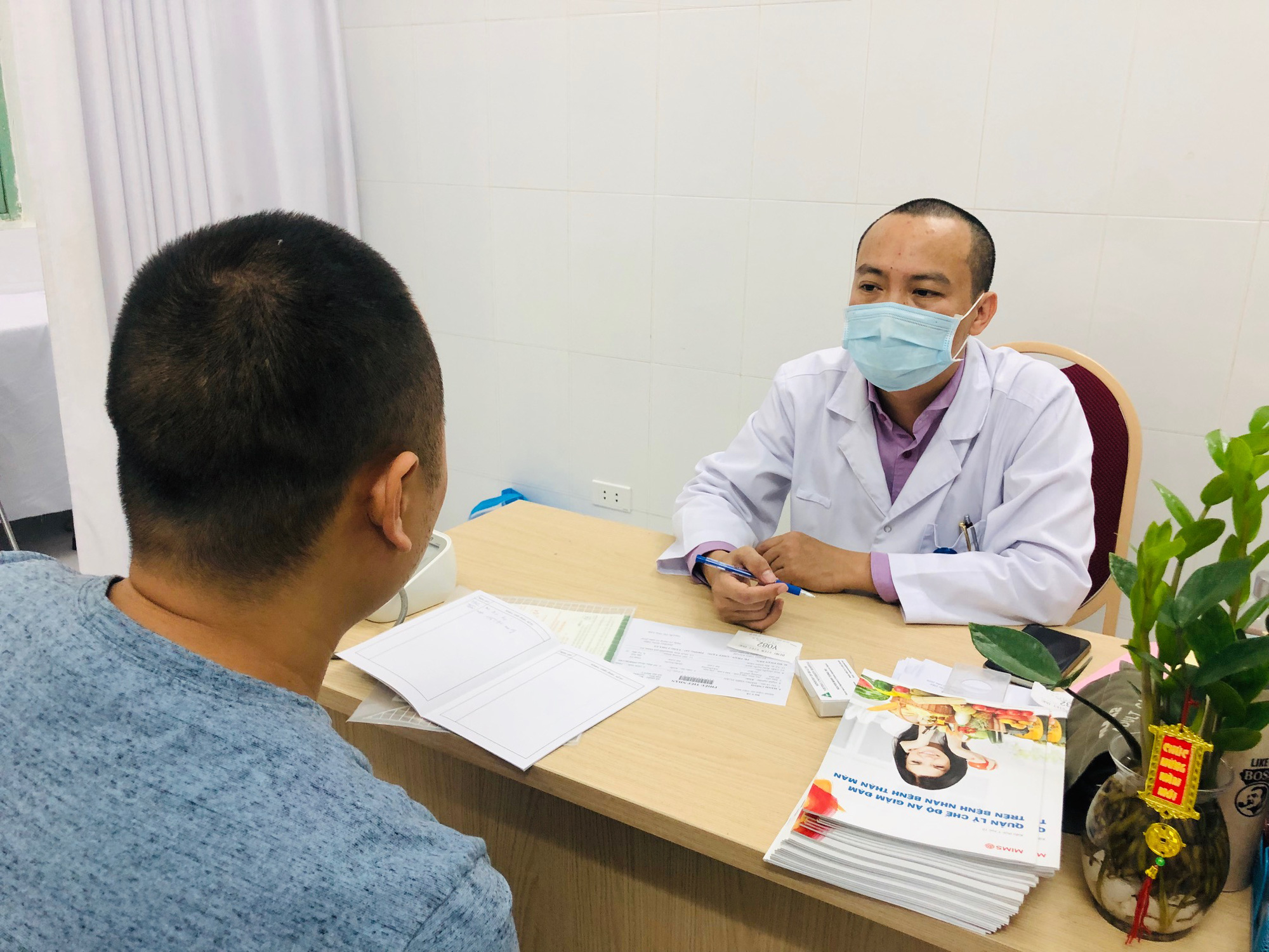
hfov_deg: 63.4
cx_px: 634
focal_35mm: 28
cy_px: 476
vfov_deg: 49.7
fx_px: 1026
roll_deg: -0.2
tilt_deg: -17.5
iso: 40
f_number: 1.8
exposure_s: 1/25
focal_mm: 4
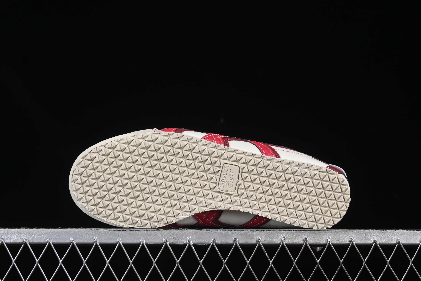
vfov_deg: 18.2
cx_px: 210
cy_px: 140
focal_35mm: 75
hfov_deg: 27.0
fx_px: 877
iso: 160
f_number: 8
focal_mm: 50
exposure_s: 1/80
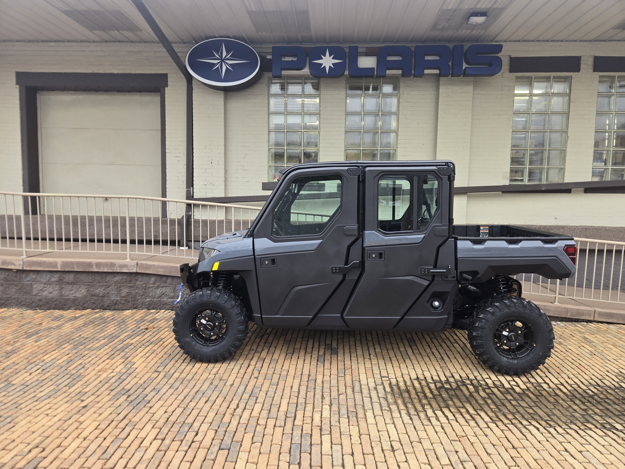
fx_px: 415
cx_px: 312
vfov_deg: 58.9
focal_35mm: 23
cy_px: 234
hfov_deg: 73.9
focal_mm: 5.4
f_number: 1.8
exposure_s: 1/180
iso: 32
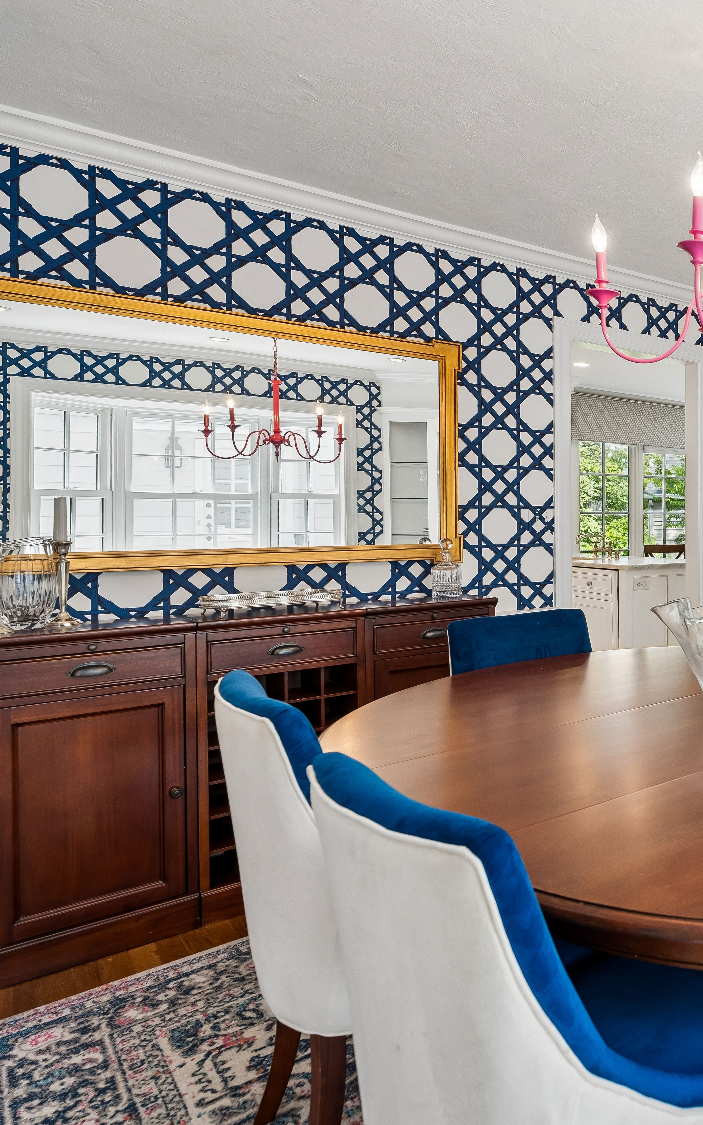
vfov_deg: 72.5
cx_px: 835
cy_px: 570
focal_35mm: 25
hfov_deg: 37.7
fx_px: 766
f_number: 5.6
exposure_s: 1/40
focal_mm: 16
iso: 400
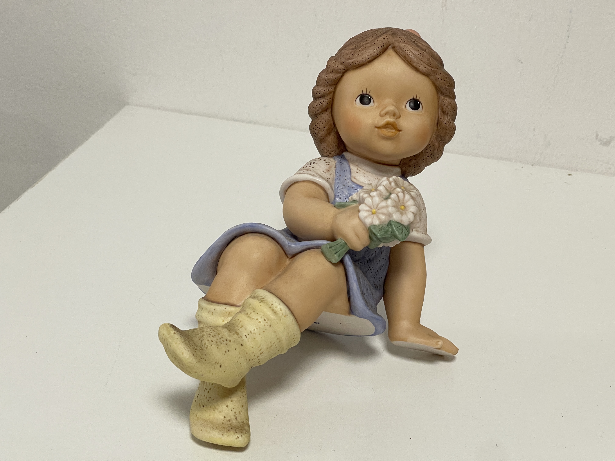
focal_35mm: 64
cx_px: 308
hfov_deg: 30.3
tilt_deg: -25.6
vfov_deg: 22.9
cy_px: 230
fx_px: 1137
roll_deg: -5.1
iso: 125
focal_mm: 7.5
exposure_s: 1/50
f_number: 2.2
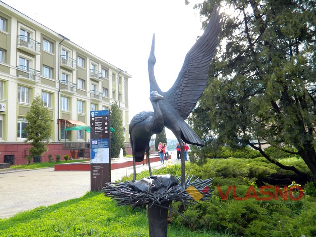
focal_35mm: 31
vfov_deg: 45.4
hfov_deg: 58.4
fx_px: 283
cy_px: 118
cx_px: 158
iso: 80
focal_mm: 5.6
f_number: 3.2
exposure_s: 1/160
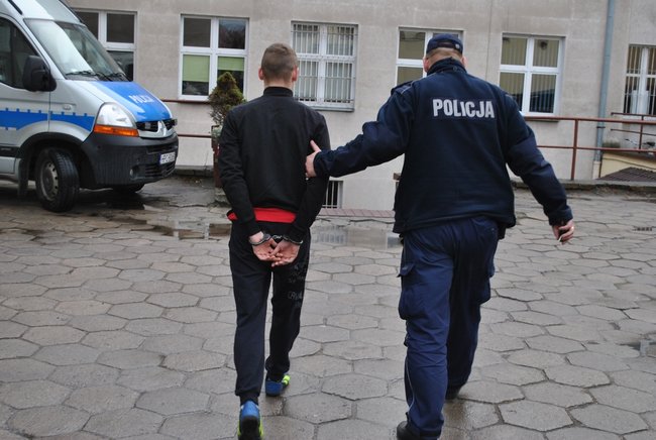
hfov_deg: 41.0
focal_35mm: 48
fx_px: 876
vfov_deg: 28.2
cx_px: 328
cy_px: 220
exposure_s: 1/125
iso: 160
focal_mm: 32
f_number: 5.6
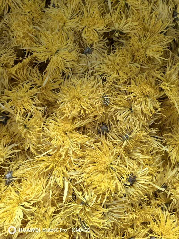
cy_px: 120
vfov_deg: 65.3
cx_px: 90
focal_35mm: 27
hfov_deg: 51.3
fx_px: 186
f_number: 2
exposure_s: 1/100
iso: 160
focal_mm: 5.75
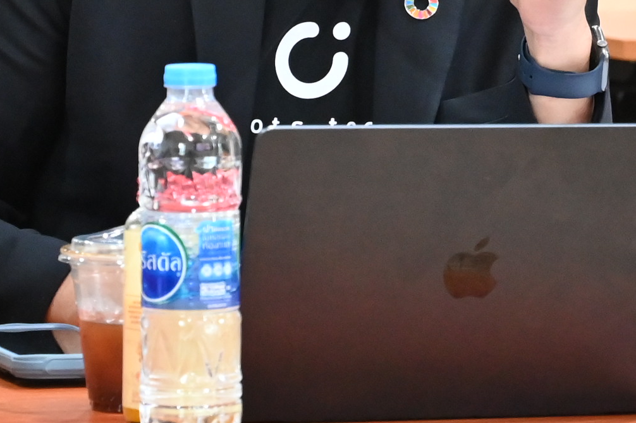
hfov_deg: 6.4
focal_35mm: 315
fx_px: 5563
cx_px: 1060
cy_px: -114
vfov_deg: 4.3
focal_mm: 70
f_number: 5.6
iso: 3200
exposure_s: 1/160
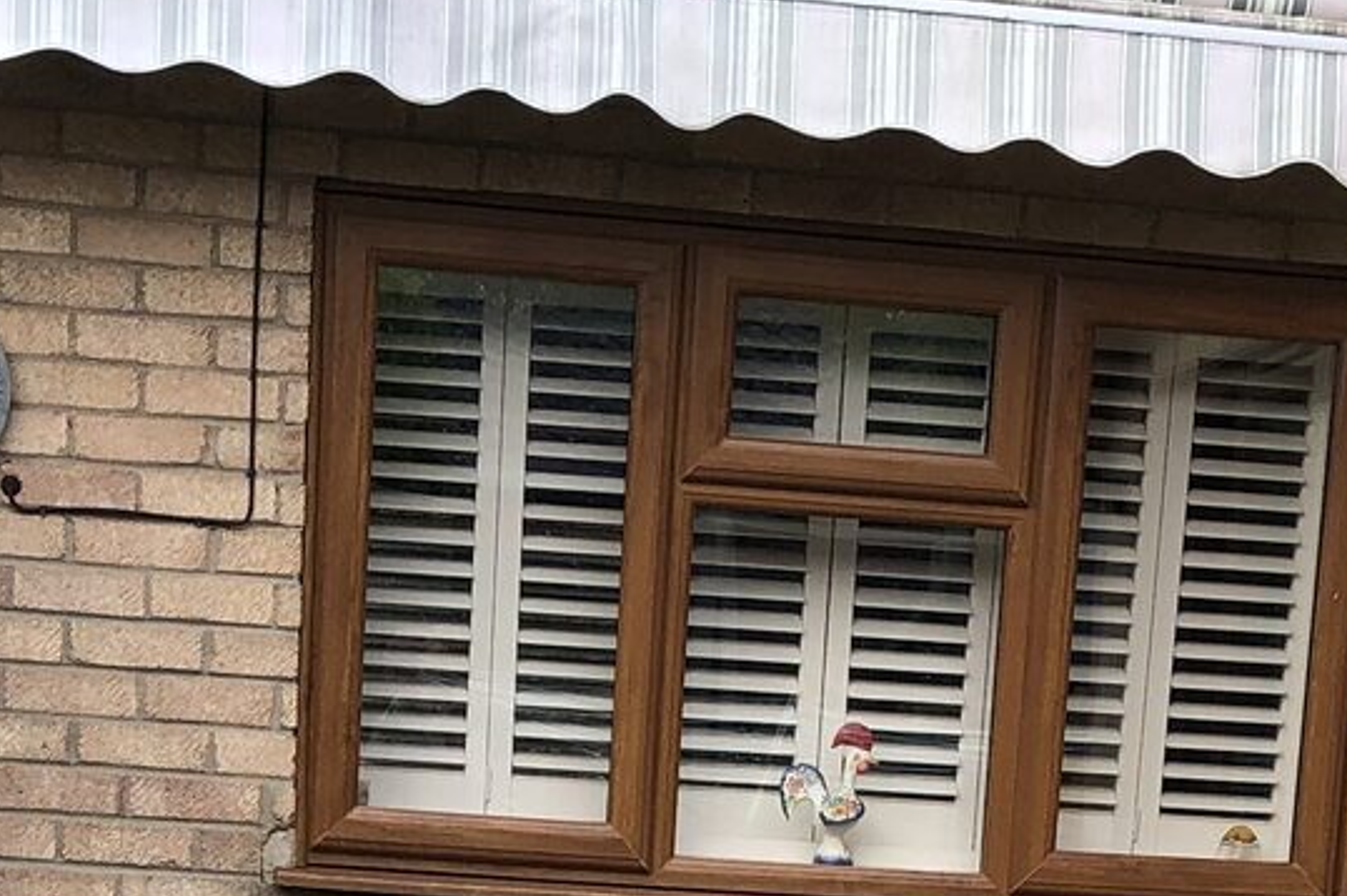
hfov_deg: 19.6
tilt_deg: -13.7
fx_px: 3889
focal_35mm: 104
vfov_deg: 12.0
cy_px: 1687
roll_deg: -3.7
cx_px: 784
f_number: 1.8
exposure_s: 1/363
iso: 20
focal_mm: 3.99
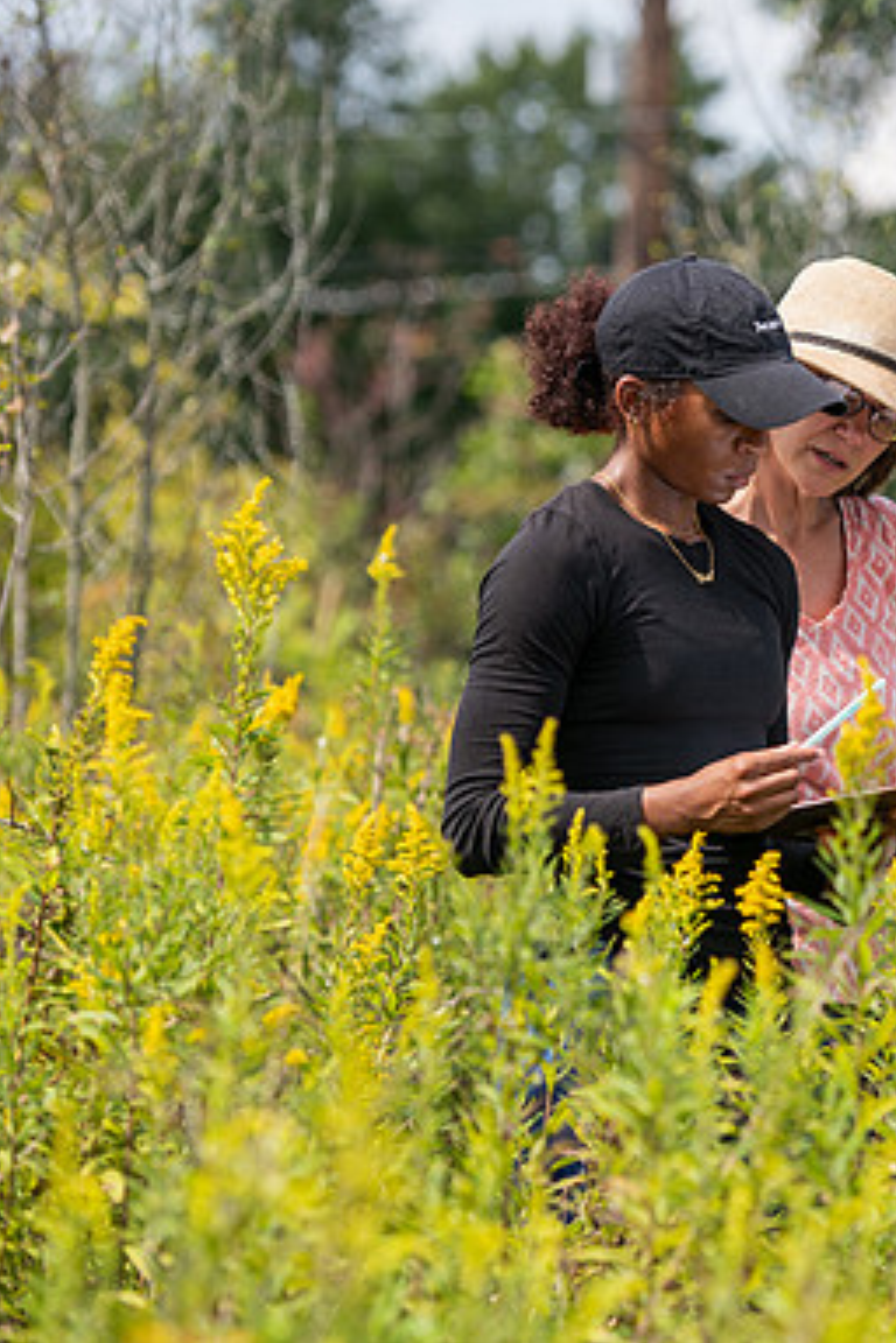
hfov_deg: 8.2
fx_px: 6197
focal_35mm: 166
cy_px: 670
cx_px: 850
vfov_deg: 12.4
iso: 64
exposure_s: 1/400
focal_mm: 110
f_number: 3.5
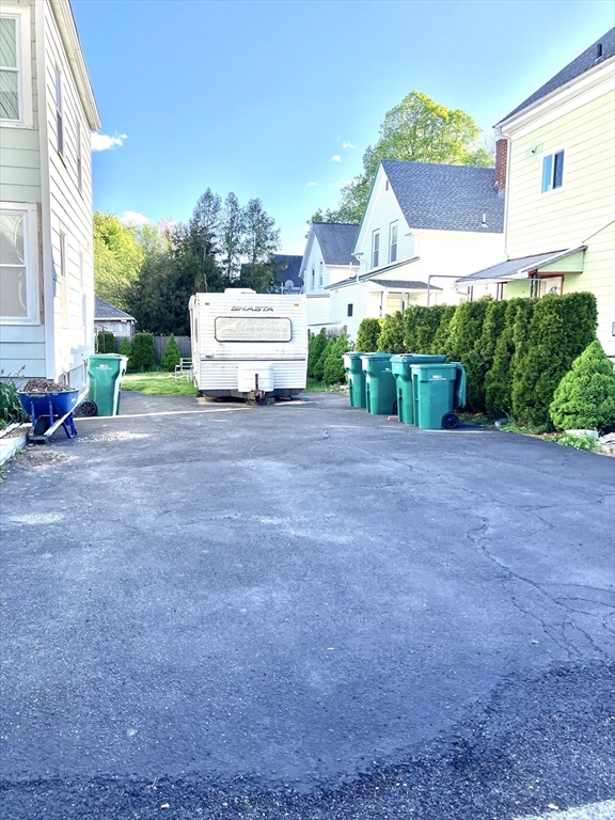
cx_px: 308
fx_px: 663
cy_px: 410
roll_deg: -1.5
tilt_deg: -4.9
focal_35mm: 28
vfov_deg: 63.4
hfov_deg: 49.7
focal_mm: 3.99
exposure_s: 1/762
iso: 32
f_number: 1.8
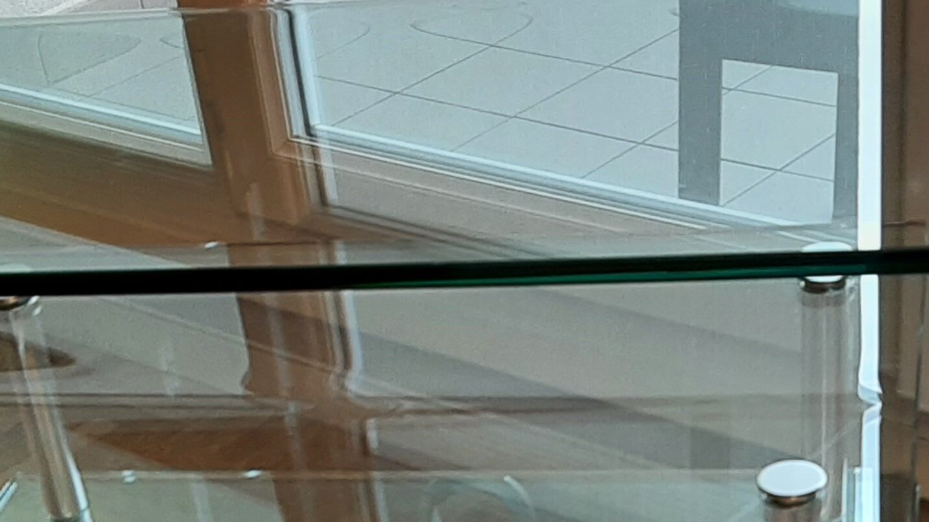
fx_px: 1971
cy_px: 755
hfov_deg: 26.5
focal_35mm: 80
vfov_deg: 14.2
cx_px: 426
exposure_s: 1/50
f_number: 1.7
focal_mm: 3.93
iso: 64
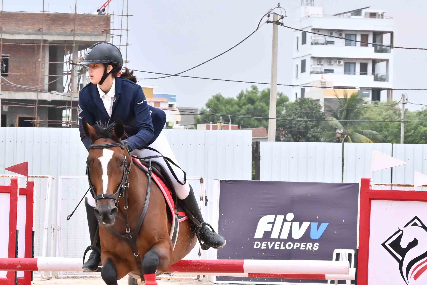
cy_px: 174
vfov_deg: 6.1
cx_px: 64
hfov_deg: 9.1
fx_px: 2680
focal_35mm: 226
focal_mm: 75
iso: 1100
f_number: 8
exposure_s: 1/350
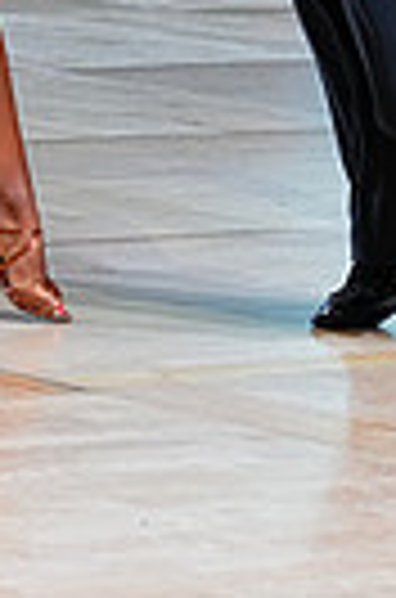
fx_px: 5224
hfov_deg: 4.3
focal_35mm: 315
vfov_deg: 6.4
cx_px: 241
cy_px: -418
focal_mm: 72
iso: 1000
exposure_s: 1/400
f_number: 4
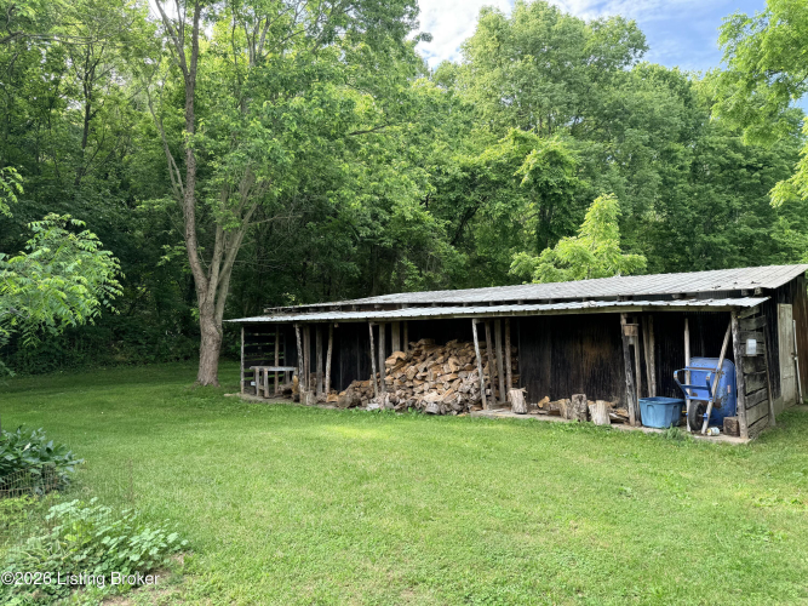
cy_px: 303
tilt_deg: +2.3
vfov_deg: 56.8
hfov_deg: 71.6
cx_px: 404
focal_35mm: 24
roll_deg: -0.8
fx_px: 560
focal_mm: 6.76
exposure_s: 1/246
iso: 64
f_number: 1.78
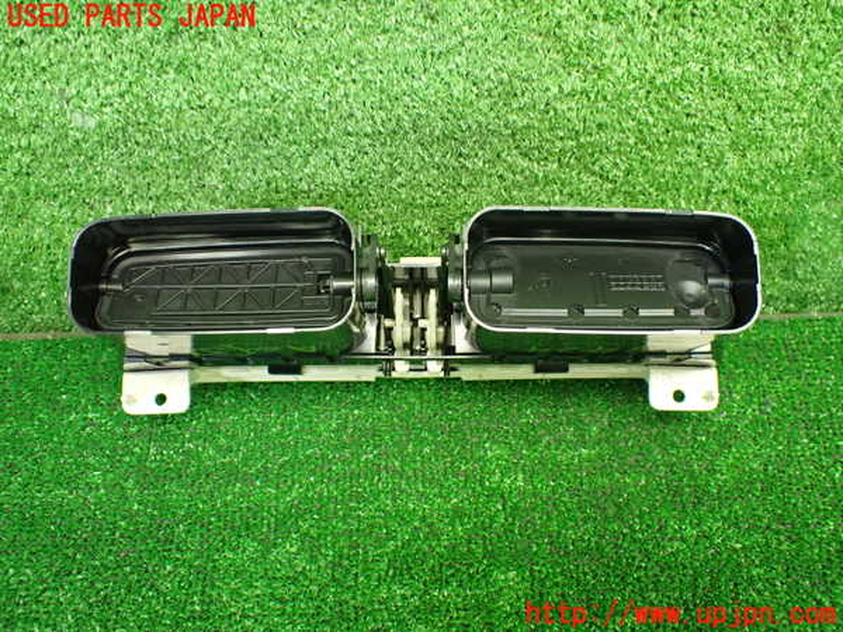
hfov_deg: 60.0
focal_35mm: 30
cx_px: 422
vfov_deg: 46.8
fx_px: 731
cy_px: 316
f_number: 2.3
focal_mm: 5.4
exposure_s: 1/80
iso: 800
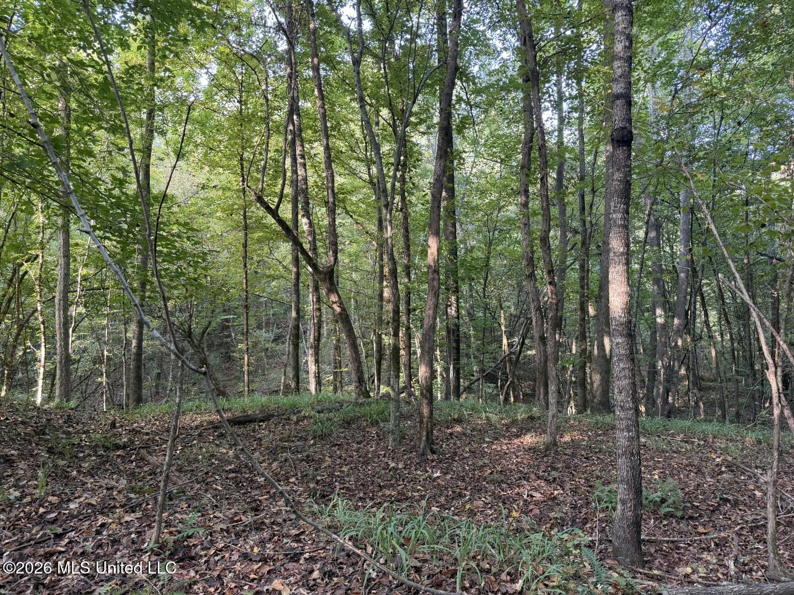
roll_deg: -0.9
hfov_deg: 71.6
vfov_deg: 56.8
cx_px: 397
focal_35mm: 24
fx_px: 550
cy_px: 298
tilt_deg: +2.3
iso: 200
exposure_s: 1/79
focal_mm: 6.76
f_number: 1.78
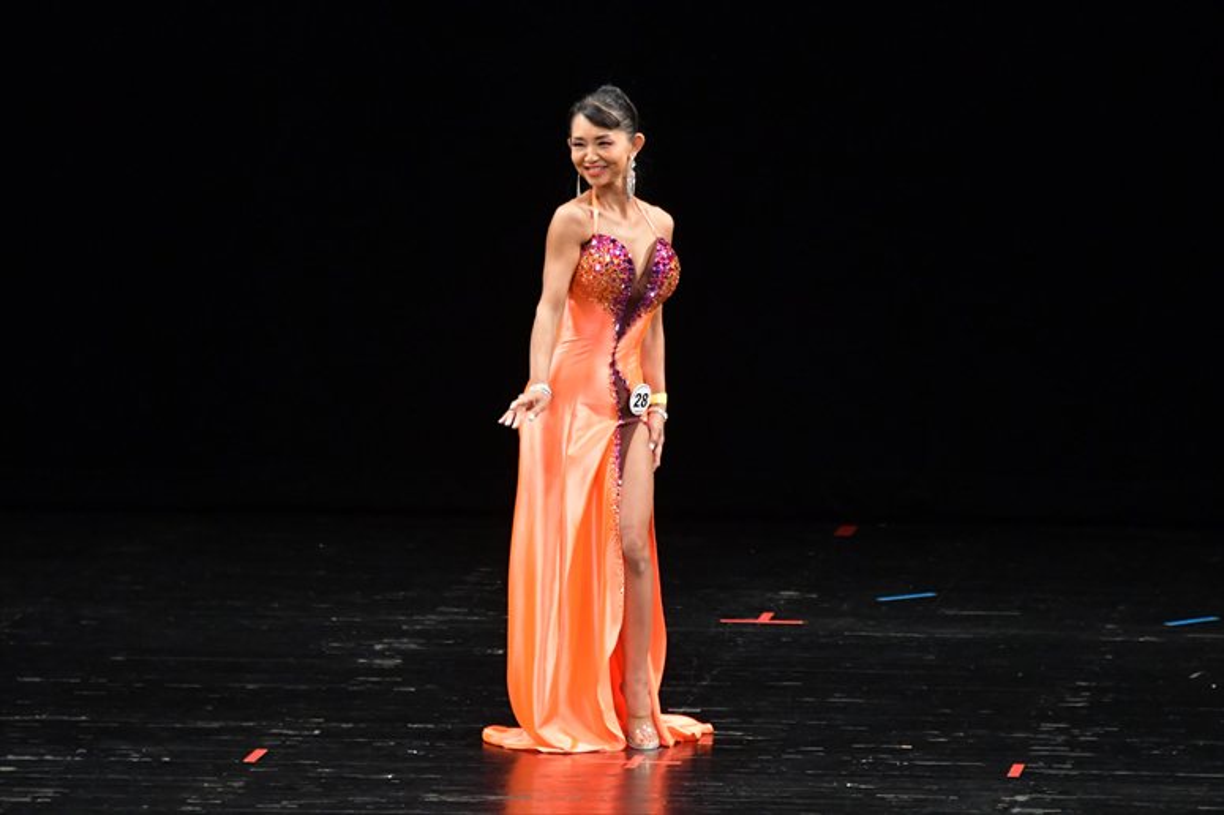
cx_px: 612
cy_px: 408
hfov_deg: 6.9
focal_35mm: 300
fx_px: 10195
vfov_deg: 4.6
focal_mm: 200
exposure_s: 1/400
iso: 3200
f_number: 5.6
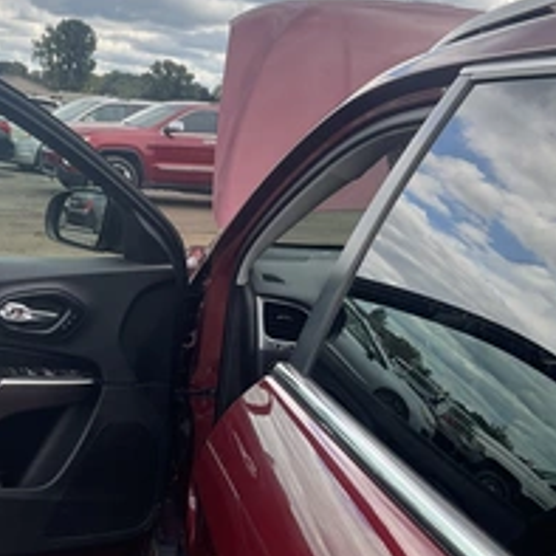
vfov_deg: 32.8
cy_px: 274
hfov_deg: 32.6
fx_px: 945
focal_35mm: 52
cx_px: 195
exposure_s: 1/627
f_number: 1.8
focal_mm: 3
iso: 25
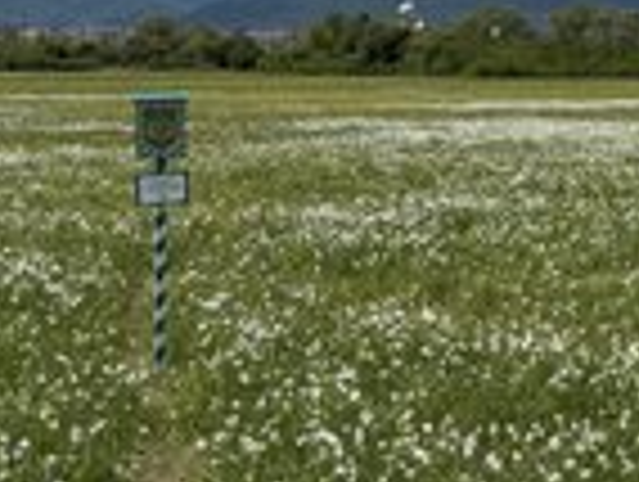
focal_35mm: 73
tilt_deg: +0.5
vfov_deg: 19.8
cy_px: 36
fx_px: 1350
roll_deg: -0.3
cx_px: 873
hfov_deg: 23.1
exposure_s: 1/5618
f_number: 1.6
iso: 50
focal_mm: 5.96
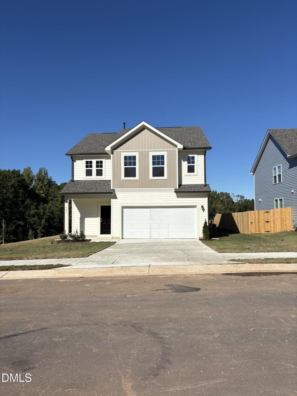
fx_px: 297
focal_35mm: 26
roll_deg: -0.1
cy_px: 198
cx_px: 148
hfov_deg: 53.1
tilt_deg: +3.4
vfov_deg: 67.3
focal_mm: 5.96
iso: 50
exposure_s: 1/6993
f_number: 1.6
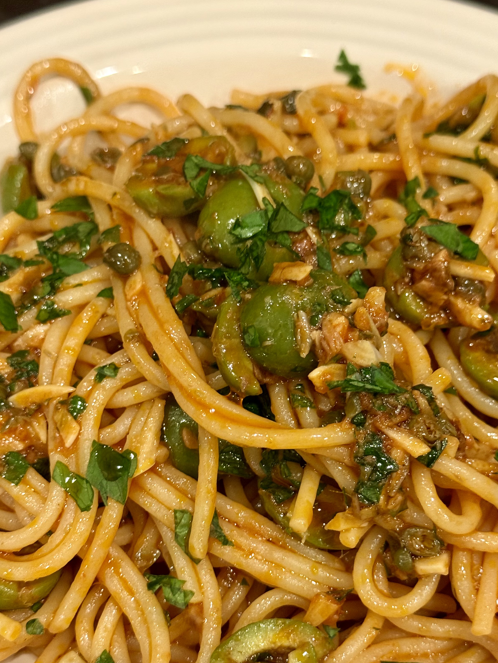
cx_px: 259
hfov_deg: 24.0
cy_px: 393
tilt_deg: -55.6
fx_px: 1170
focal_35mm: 61
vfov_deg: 31.6
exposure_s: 1/59
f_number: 1.78
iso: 250
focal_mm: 6.76
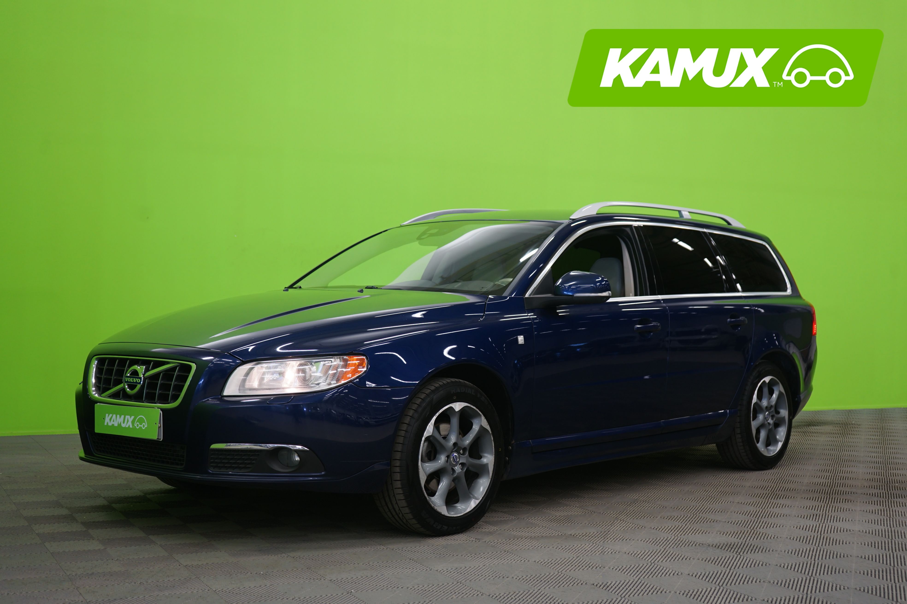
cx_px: 454
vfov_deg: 29.2
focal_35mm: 46
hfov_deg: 42.7
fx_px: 1159
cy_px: 302
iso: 400
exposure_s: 1/10
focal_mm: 46
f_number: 4.5
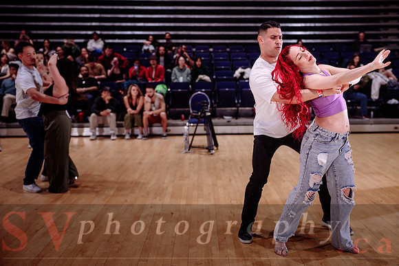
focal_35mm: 40
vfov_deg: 33.6
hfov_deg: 48.6
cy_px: 115
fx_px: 440
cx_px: 226
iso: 1600
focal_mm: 35
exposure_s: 1/320
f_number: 2
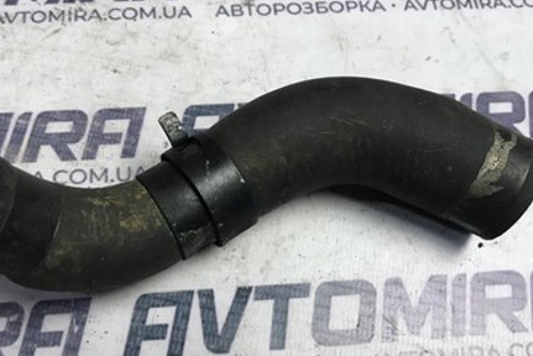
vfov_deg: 33.4
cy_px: 181
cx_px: 225
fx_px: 592
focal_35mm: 40
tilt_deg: -65.8
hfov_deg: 48.3
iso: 32
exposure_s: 1/33
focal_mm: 3.99
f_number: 1.8
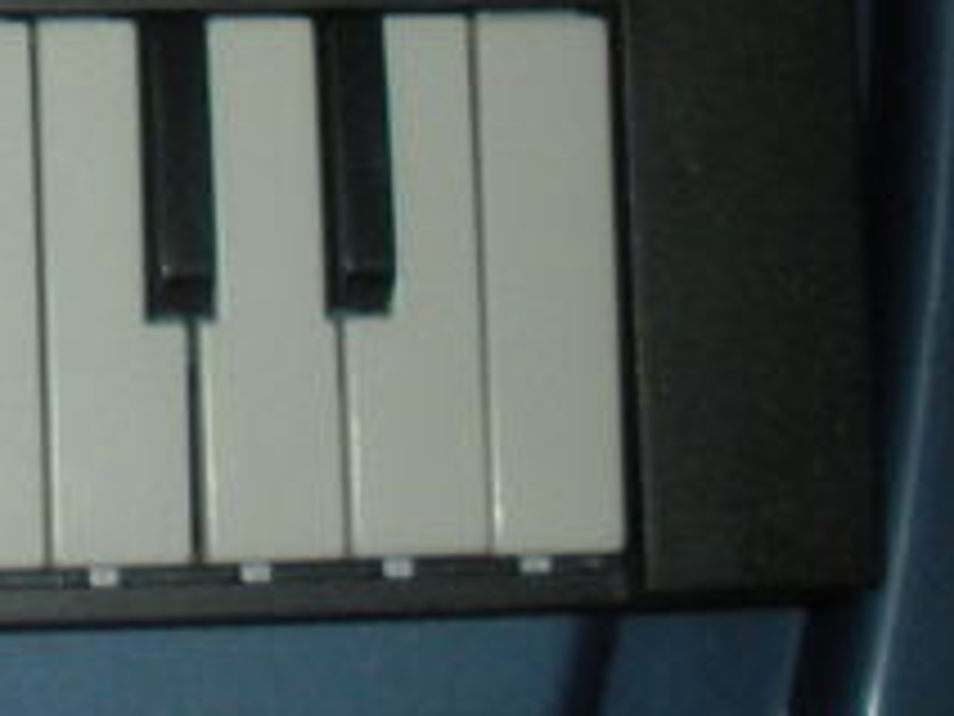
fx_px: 4547
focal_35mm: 165
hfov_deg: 11.2
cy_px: -387
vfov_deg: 8.8
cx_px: -752
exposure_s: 1/60
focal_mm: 6.3
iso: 200
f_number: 3.5
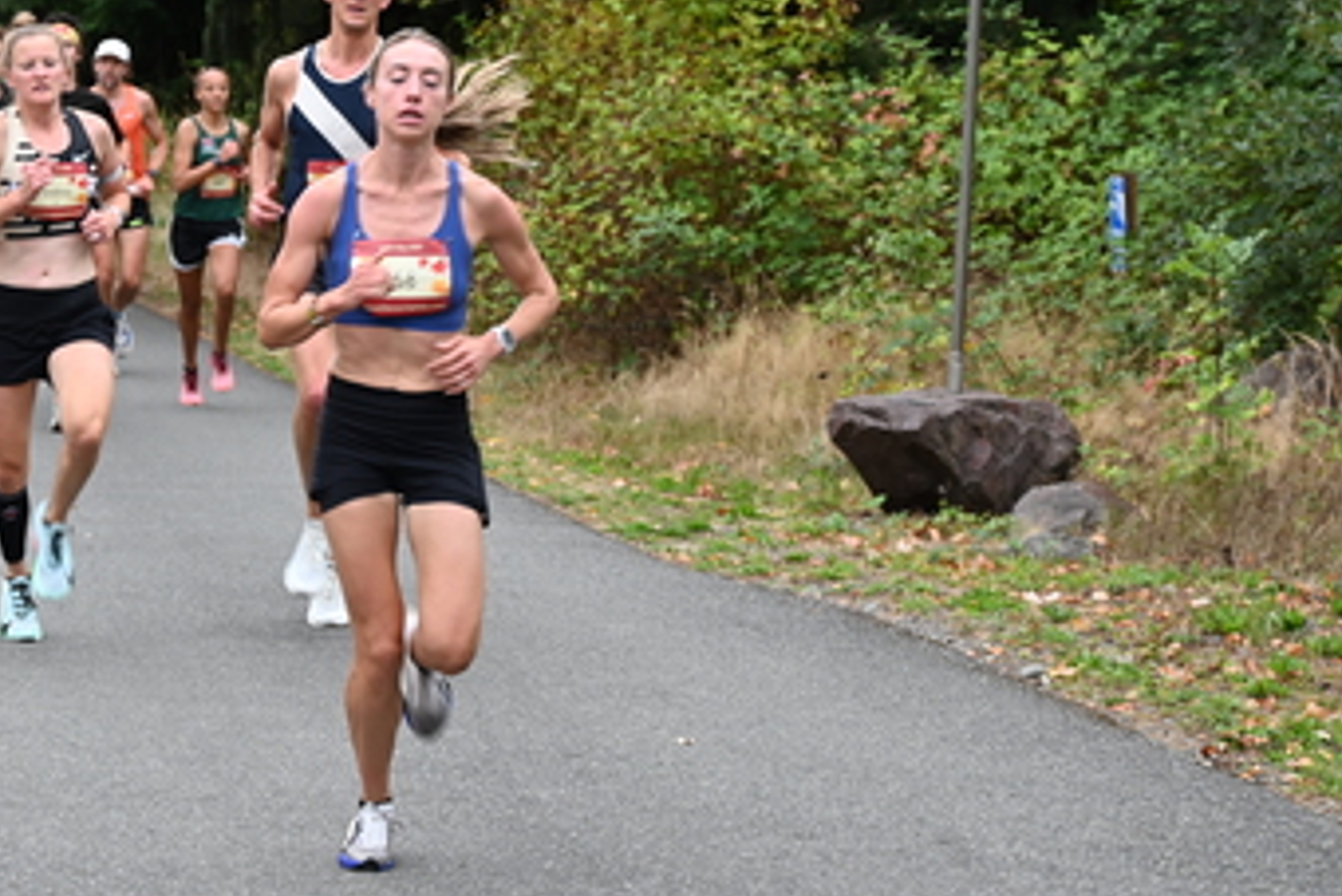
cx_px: 501
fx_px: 5556
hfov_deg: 13.8
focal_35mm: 149
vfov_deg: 9.2
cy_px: 259
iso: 500
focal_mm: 92
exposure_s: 1/125
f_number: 6.3
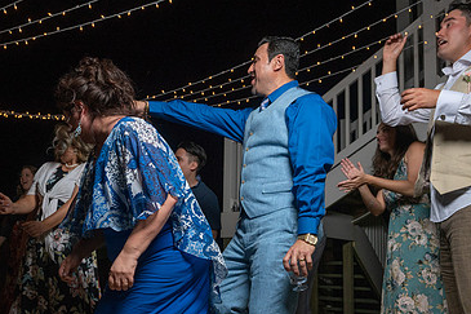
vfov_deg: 35.4
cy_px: 220
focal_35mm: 37
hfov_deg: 51.1
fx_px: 484
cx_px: 162
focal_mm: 21
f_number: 5.6
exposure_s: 1/250
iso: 2000
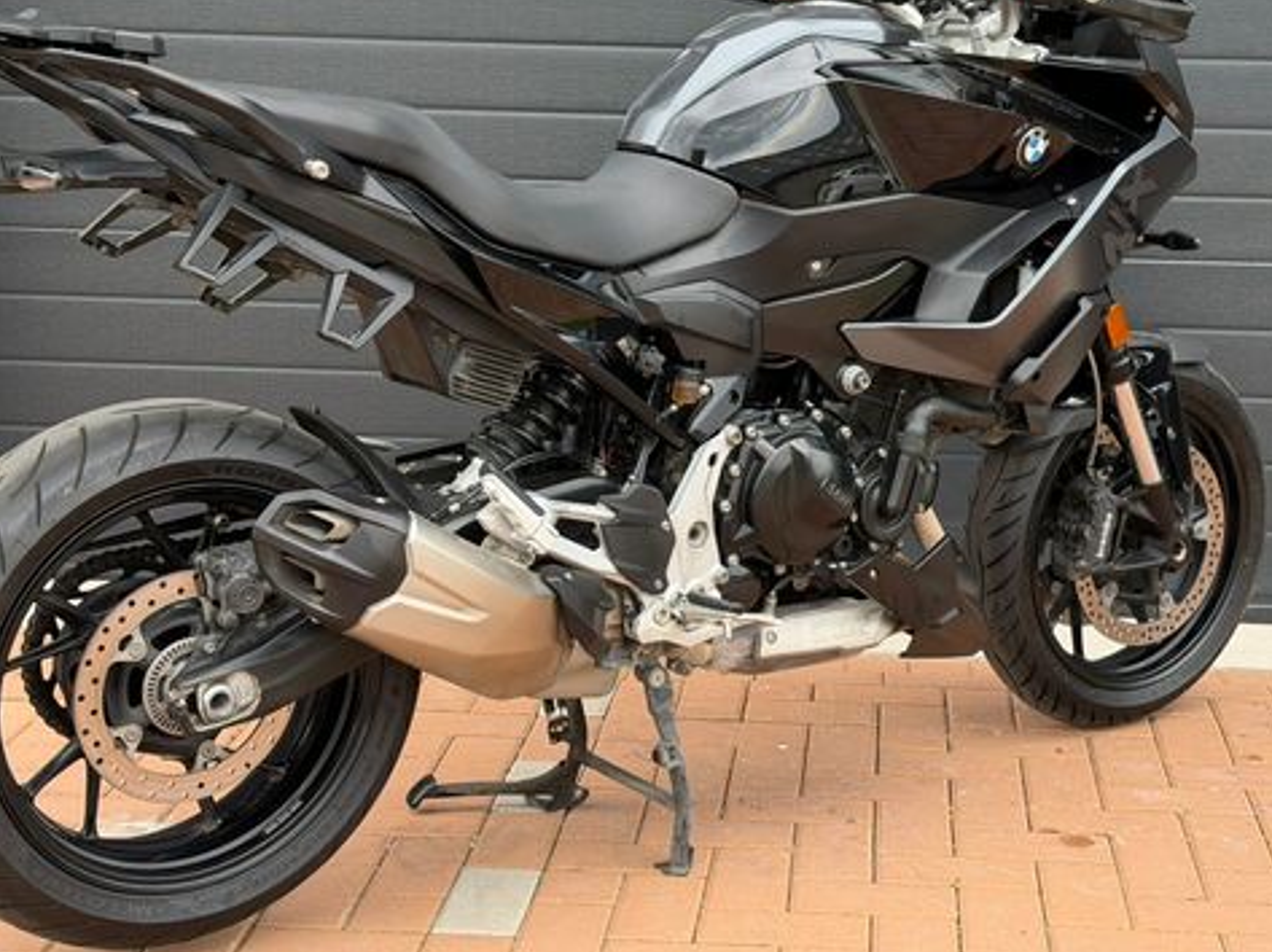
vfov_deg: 22.5
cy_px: 350
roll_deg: -1.4
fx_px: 2387
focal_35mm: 65
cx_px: 772
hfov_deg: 29.8
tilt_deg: -7.1
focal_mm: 6.76
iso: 100
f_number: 1.78
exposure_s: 1/566
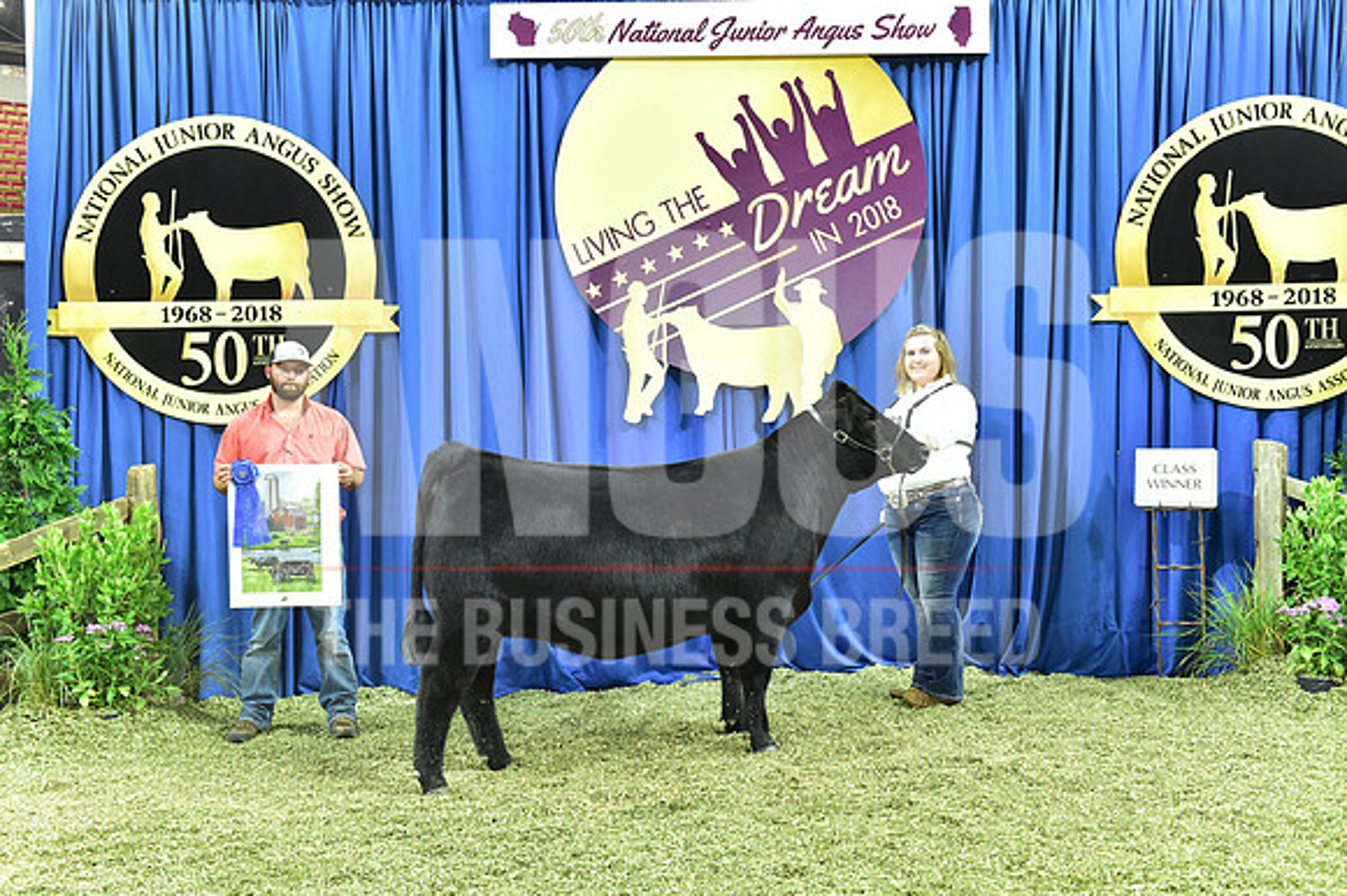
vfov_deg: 31.9
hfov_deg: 46.4
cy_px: 448
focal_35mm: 42
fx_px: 1571
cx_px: 674
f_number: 5
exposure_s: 1/200
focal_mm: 42
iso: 3200
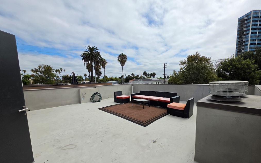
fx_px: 100
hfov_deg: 105.3
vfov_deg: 78.1
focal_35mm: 14
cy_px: 94
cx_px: 132
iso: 32
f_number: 1.9
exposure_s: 1/4626
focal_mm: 2.2
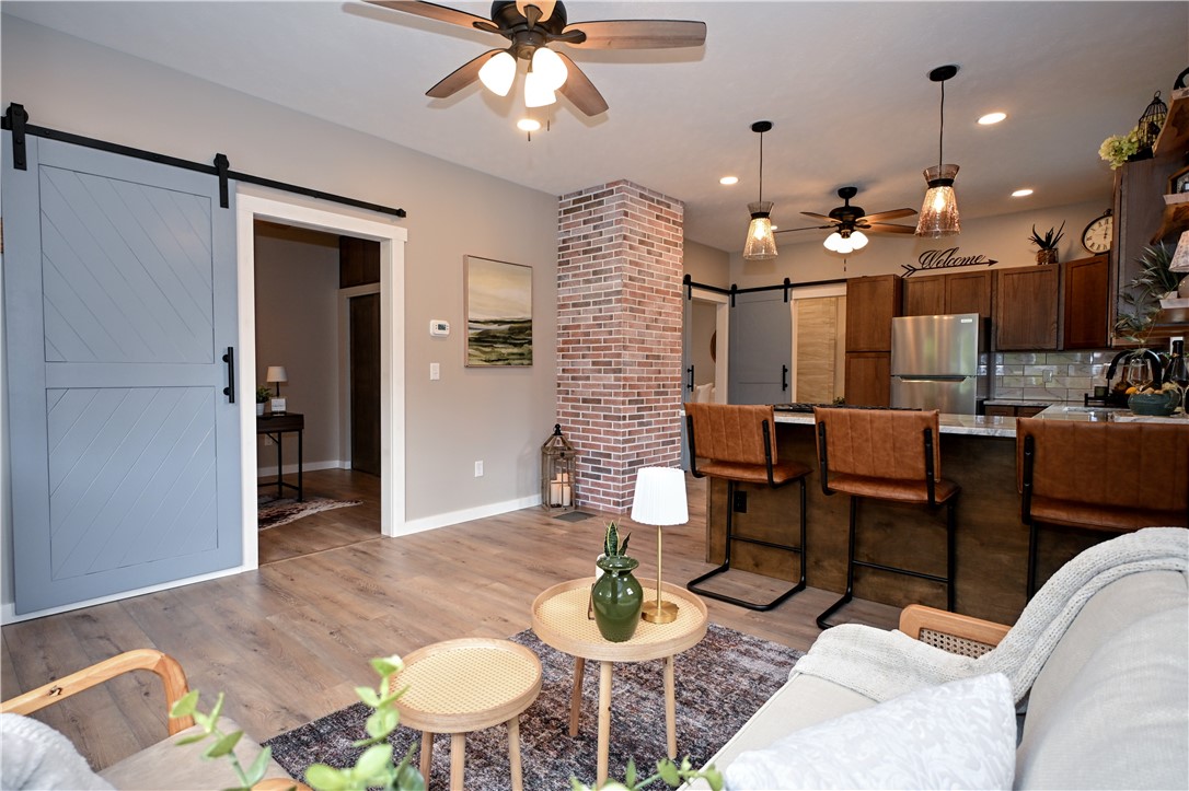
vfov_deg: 67.3
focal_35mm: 18
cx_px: 594
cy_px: 396
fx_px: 594
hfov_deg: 90.0
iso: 280
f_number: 4
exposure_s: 1/60
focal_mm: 12
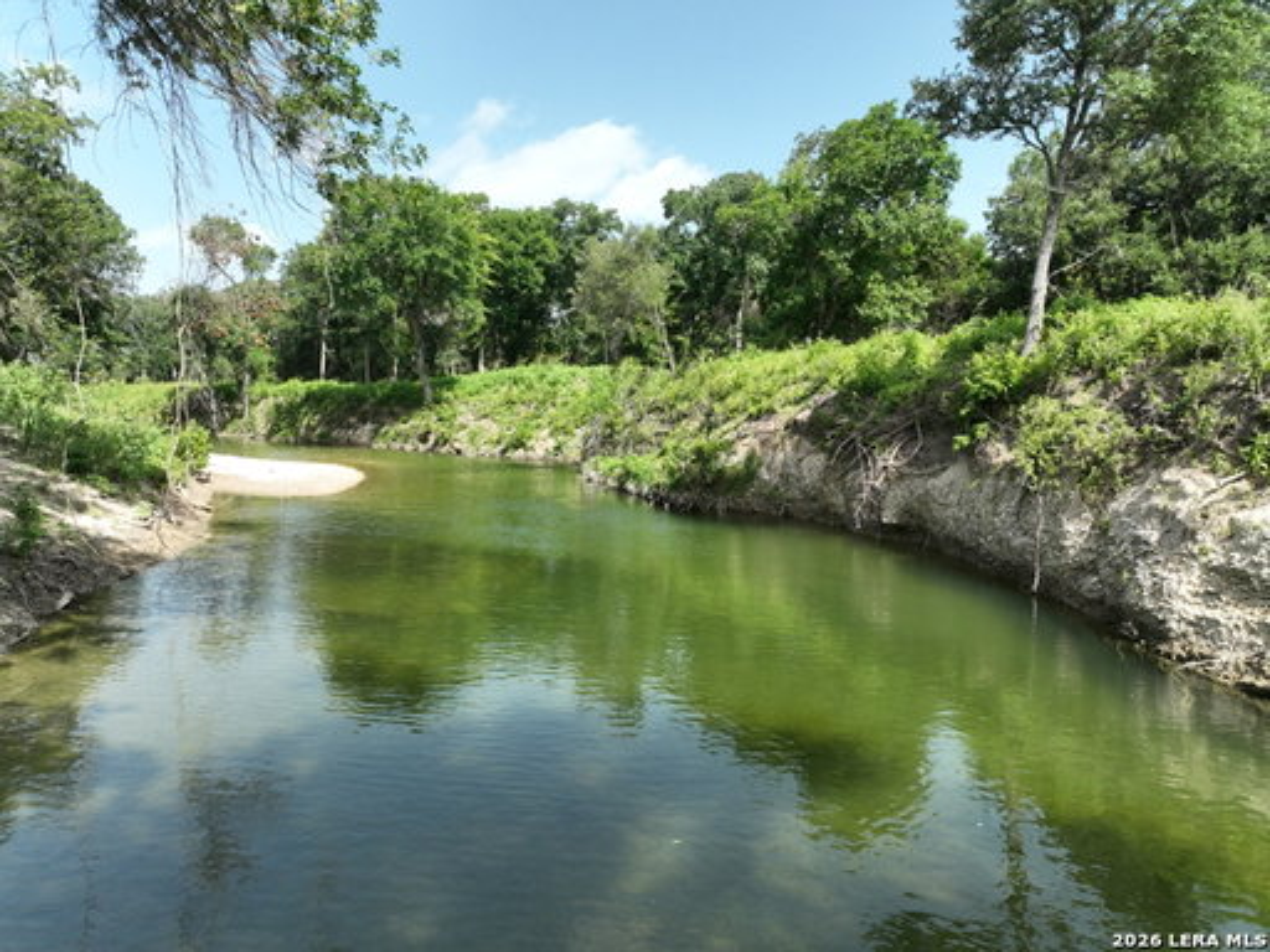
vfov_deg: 56.8
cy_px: 476
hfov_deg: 71.6
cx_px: 635
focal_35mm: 24
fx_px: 881
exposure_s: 1/60
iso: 120
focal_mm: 12.29
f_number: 2.8
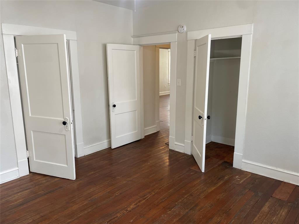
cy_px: 112
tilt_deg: -10.3
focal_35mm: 26
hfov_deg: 67.3
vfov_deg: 53.1
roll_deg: +1.0
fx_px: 225
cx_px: 150
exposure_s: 1/60
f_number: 1.6
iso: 64
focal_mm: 4.2
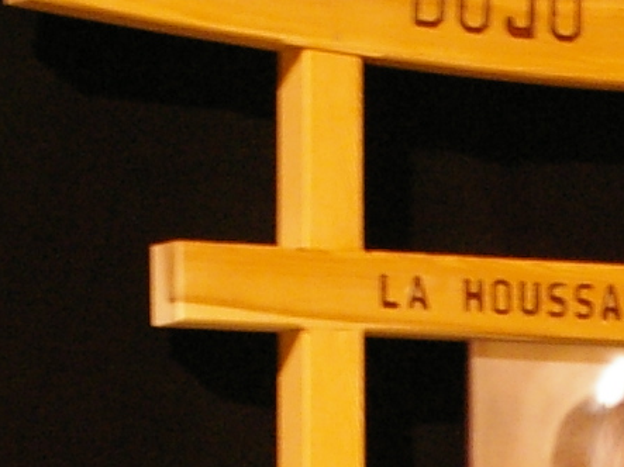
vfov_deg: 2.7
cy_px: 978
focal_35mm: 538
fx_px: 9700
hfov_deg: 3.6
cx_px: 1304
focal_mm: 55
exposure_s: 1/8
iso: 800
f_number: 5.6
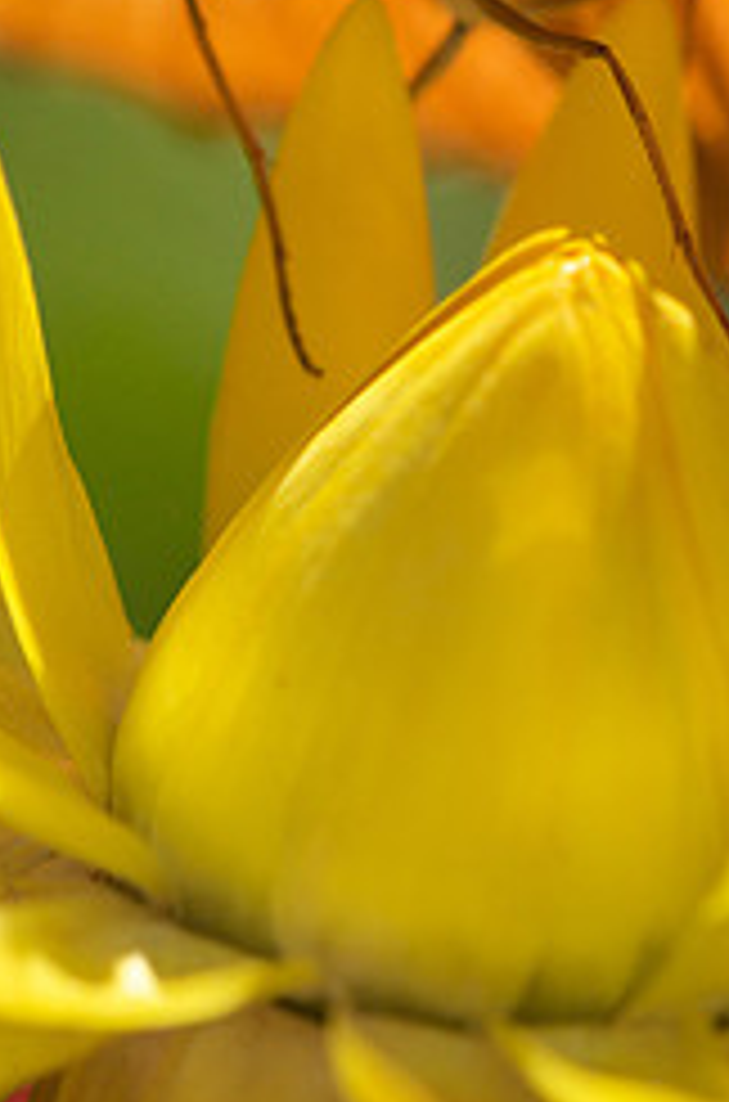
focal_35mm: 552
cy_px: 189
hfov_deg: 2.5
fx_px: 16861
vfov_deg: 3.7
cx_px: 432
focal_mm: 200
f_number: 9
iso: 640
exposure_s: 1/320
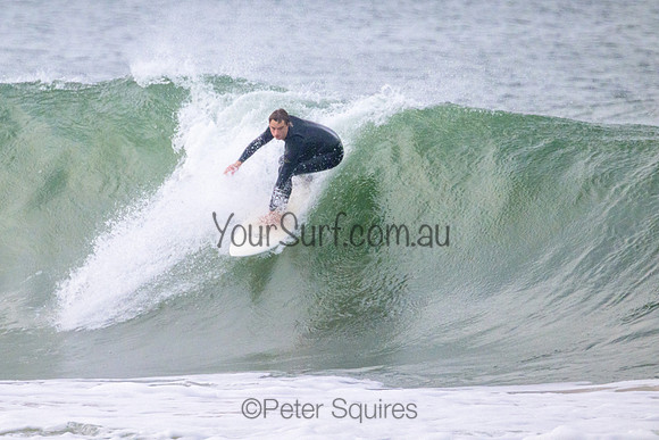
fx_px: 17252
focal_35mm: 942
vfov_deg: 1.5
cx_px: 271
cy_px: 181
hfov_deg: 2.2
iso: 3600
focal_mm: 800
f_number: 11
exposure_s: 1/3200
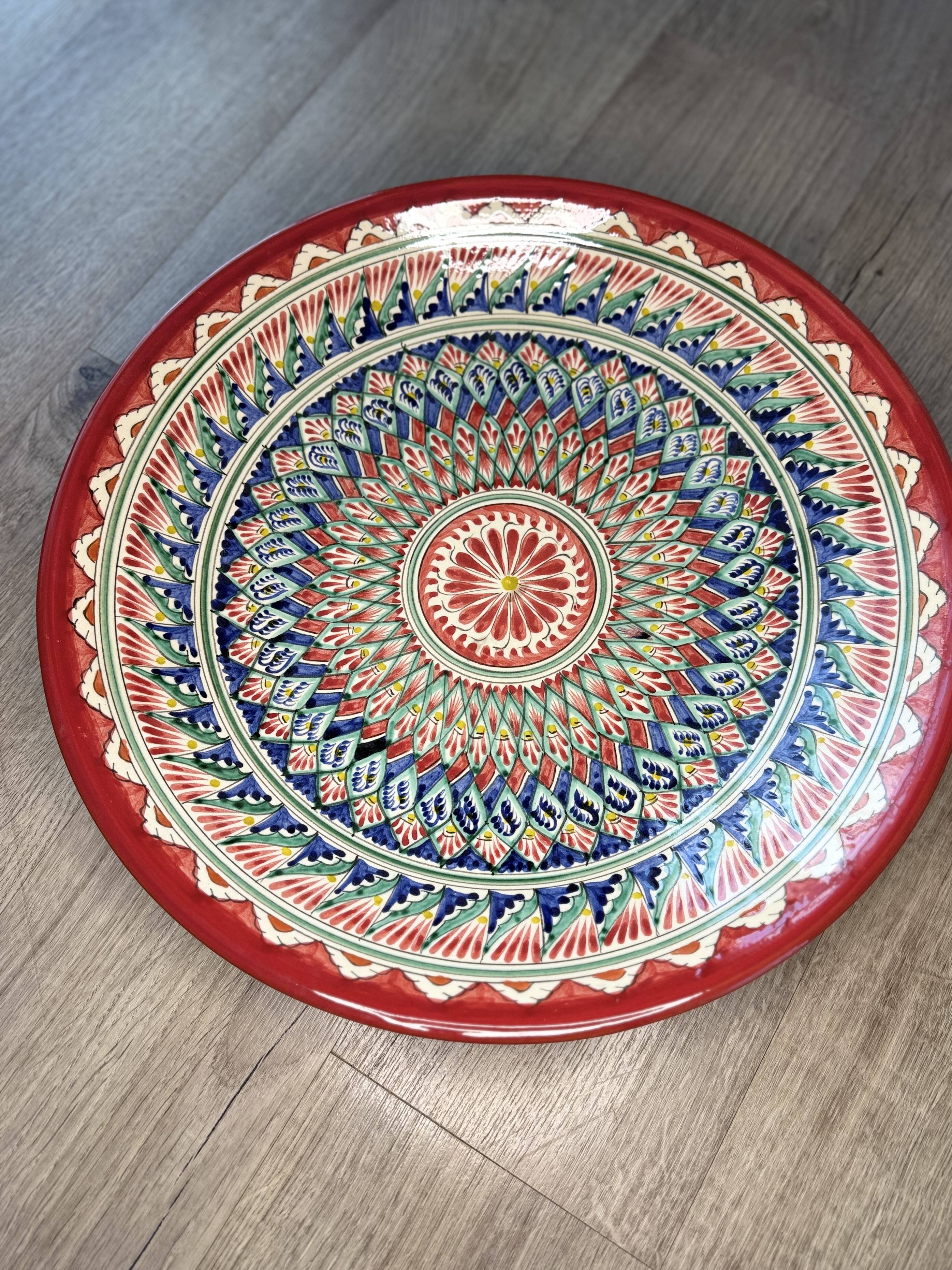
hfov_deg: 53.0
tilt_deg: -70.1
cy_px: 629
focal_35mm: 26
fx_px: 954
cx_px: 511
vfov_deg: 67.3
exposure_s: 1/121
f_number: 1.78
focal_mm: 6.76
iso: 100
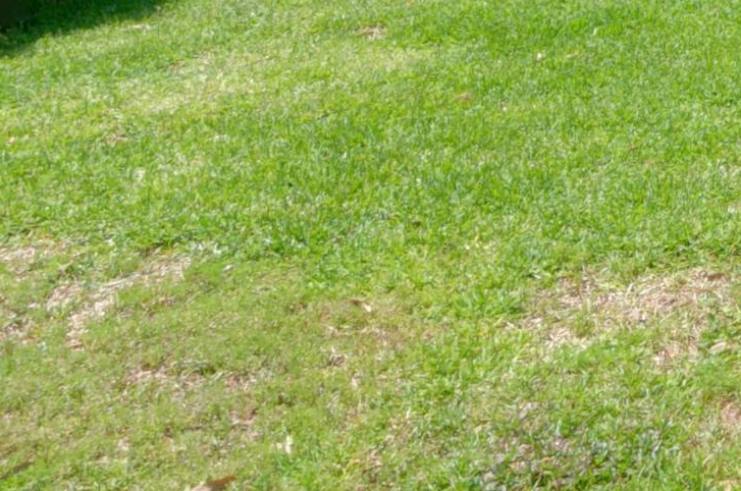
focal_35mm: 68
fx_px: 1398
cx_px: 1304
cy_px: -322
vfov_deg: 17.2
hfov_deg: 21.1
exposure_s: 1/30
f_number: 22
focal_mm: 11
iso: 100
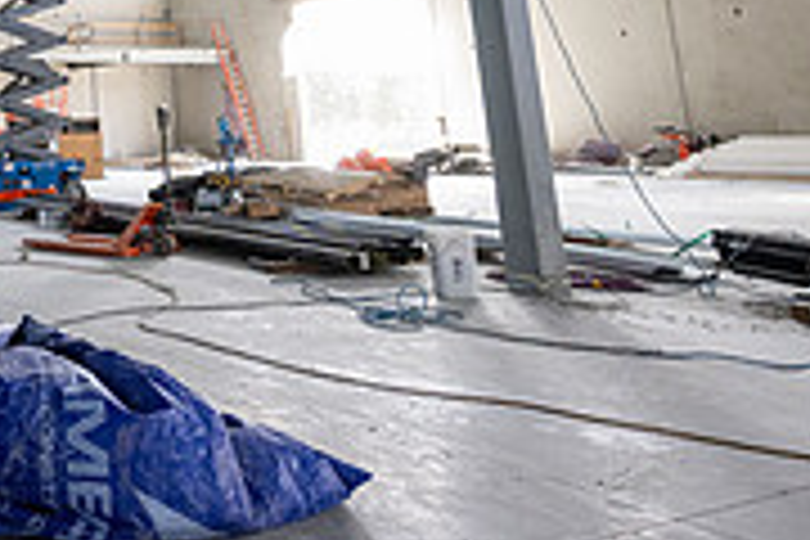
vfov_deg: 26.6
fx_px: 1012
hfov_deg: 38.0
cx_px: -32
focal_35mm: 45
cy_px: -101
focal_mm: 14
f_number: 5
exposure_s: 1/125
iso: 1600
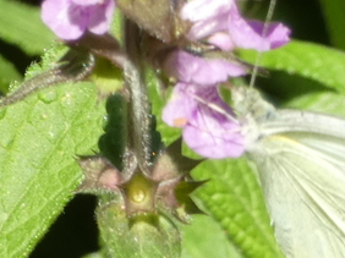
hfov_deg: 2.2
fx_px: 9052
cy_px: 130
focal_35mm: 909
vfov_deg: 1.6
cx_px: 174
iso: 80
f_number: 5.5
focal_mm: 53.8
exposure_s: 1/80
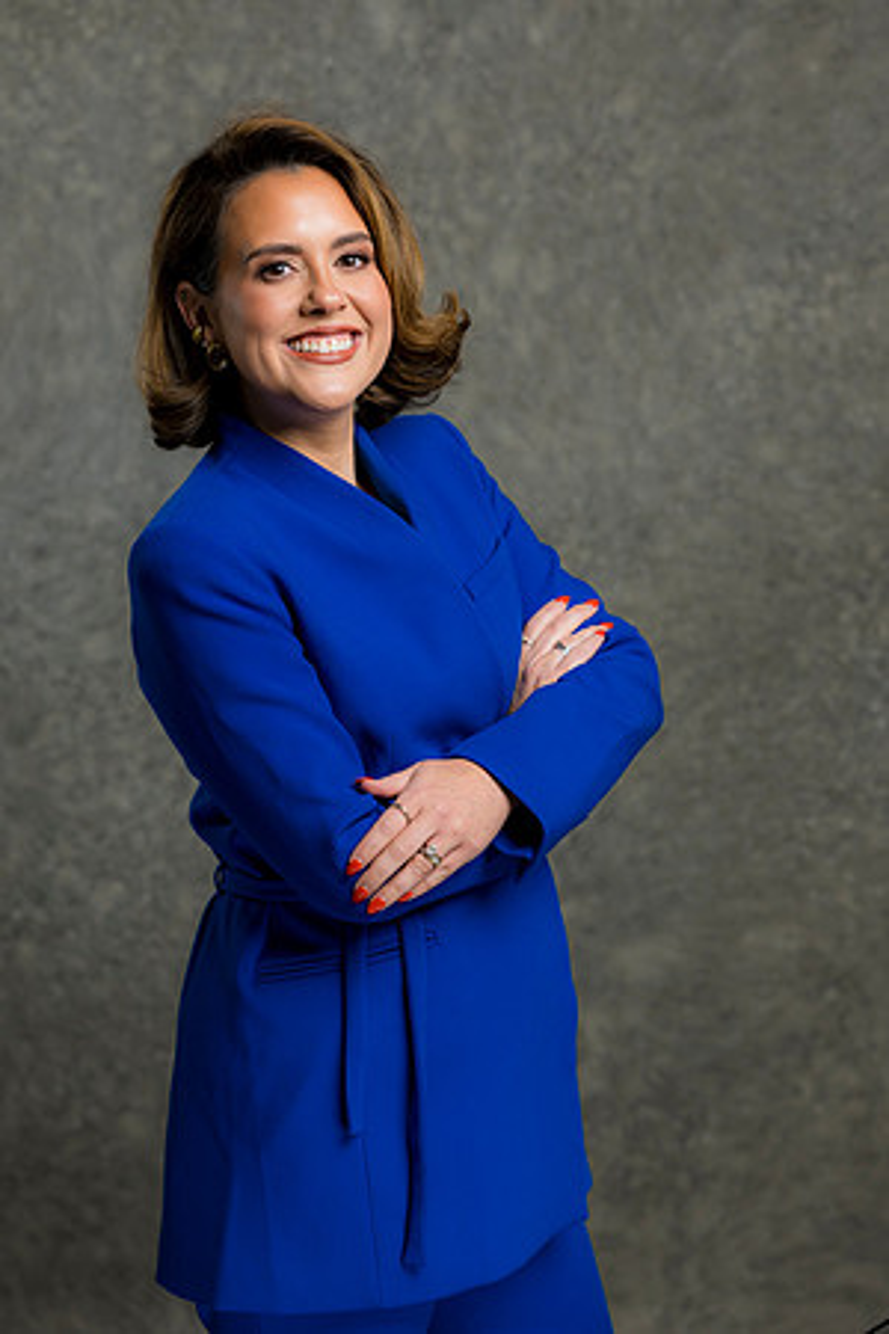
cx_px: 444
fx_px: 3148
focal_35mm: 85
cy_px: 667
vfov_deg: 23.9
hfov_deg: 16.1
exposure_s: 1/200
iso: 125
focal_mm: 85
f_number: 5
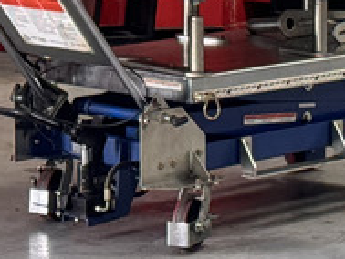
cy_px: -383
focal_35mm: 256
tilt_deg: +0.9
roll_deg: +0.4
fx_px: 2553
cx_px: 124
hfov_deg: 7.7
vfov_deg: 5.6
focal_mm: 6.76
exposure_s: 1/120
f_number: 1.78
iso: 160
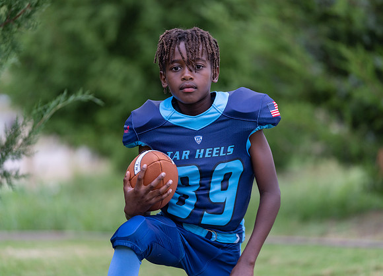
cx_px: 211
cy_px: 136
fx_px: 1916
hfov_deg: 11.4
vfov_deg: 8.3
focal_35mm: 175
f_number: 2.8
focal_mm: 159
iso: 500
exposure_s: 1/320
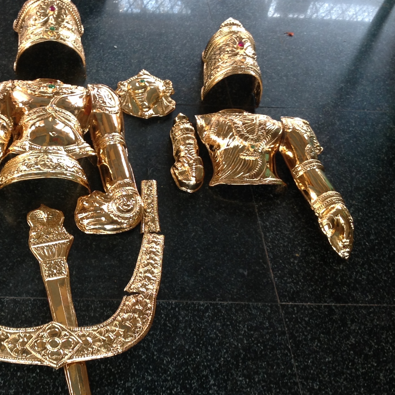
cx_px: 59
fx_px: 736
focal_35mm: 57
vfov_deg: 30.0
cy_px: 219
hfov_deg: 29.1
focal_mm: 4.28
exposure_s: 1/17
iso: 64
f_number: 2.4
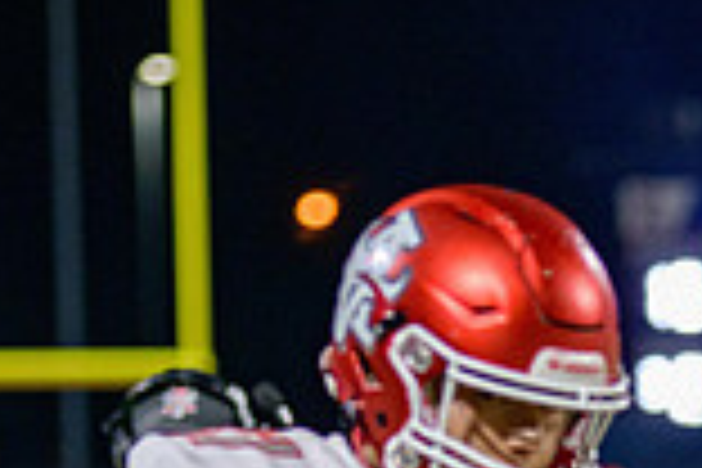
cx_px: 765
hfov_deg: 4.5
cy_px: 781
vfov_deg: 3.0
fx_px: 8833
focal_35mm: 453
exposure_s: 1/320
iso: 2000
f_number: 2.8
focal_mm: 122
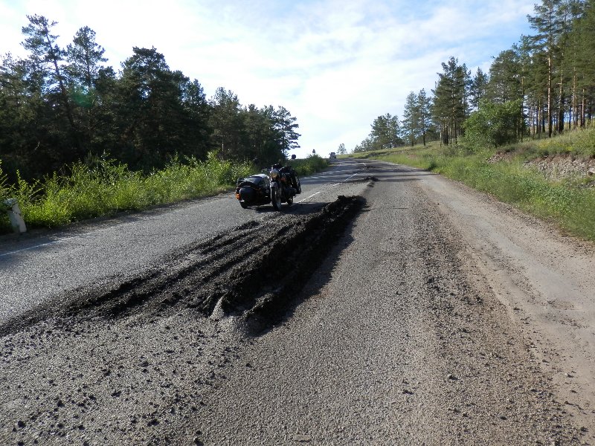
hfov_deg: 69.4
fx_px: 430
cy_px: 223
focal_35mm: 25
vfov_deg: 54.9
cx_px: 298
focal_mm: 4.5
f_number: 3
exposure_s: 1/800
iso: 80
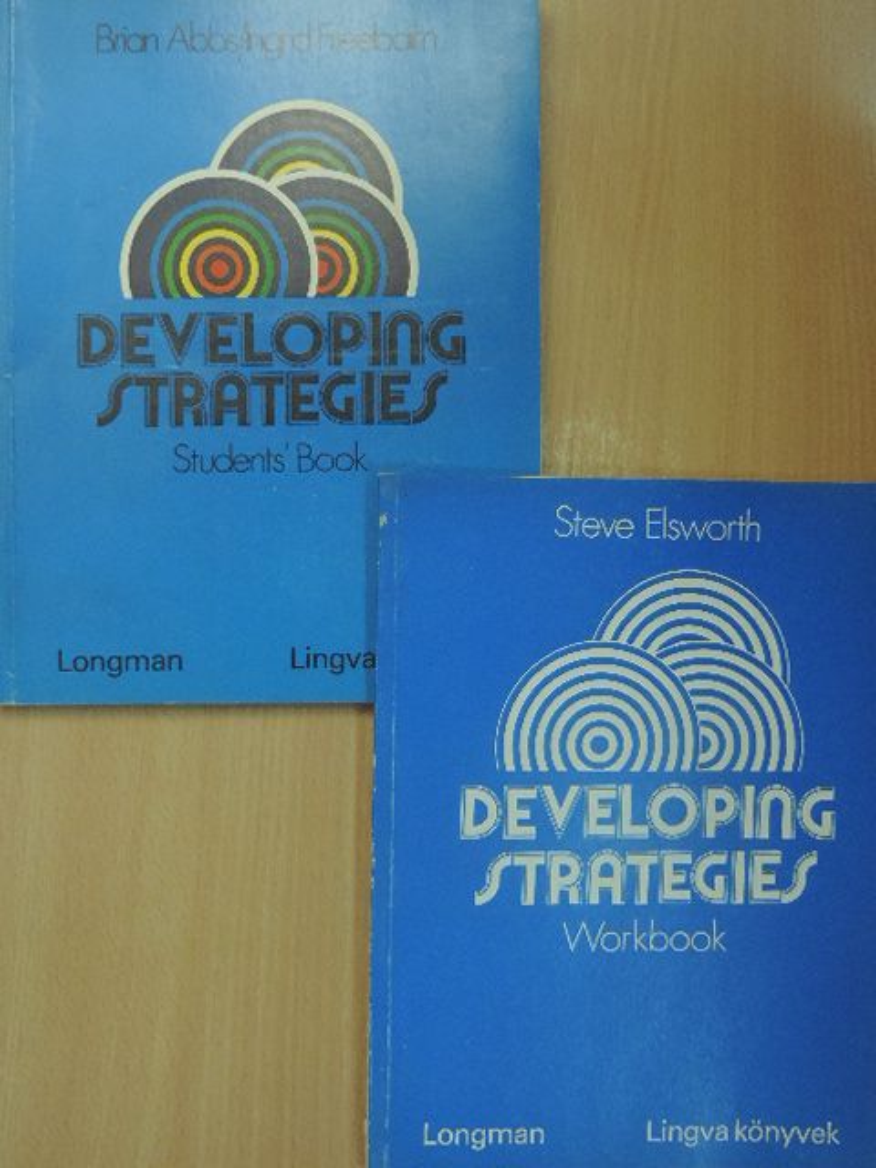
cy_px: 584
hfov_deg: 36.0
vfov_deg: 46.8
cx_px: 438
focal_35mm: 40
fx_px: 1350
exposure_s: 1/100
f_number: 3.3
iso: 560
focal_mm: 7.1
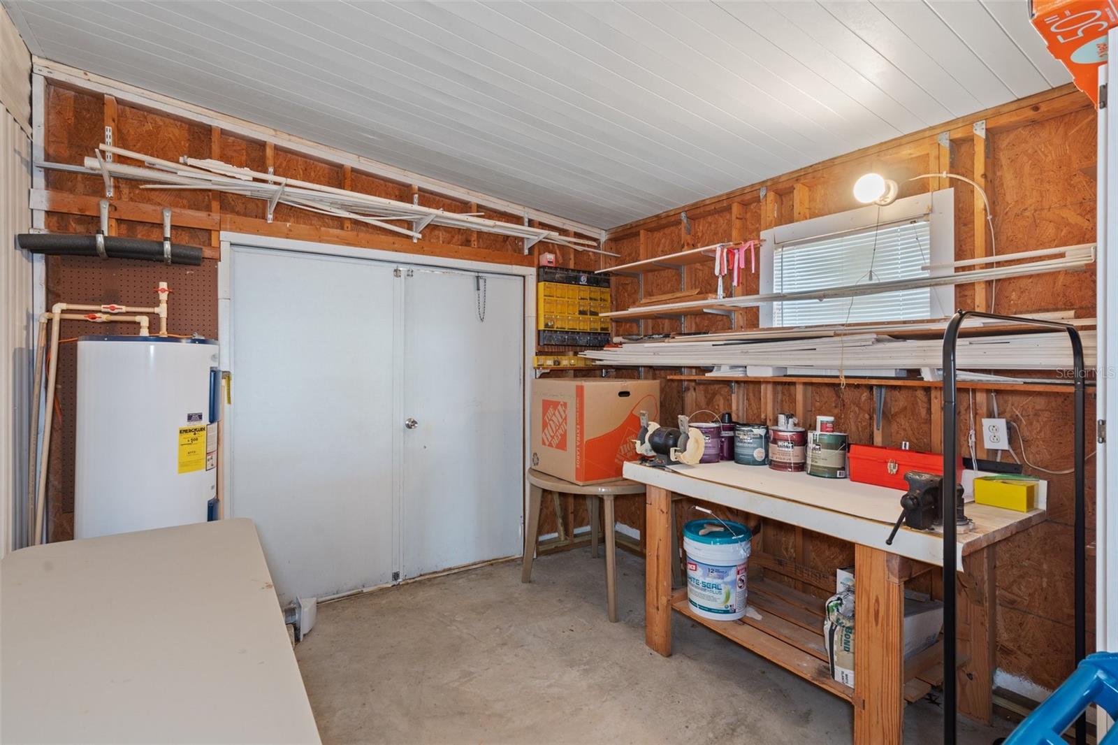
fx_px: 528
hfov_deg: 93.3
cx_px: 559
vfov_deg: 70.4
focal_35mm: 17
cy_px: 372
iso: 400
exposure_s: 1.6
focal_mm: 17
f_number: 8
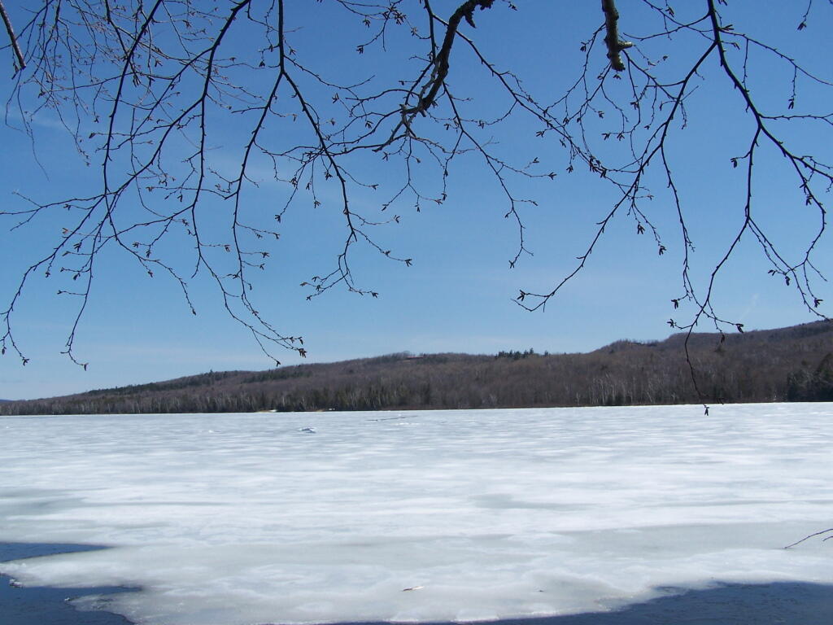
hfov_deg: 49.0
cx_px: 416
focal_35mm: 38
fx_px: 914
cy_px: 312
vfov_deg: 37.7
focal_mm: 6.3
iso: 80
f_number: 5.6
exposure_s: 1/640
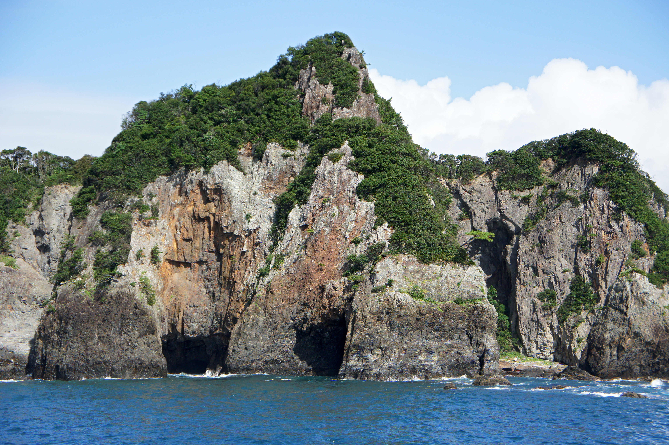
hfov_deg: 31.9
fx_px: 1170
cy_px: 222
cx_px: 334
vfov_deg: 21.5
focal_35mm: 63
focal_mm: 42
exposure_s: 1/320
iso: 200
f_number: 5.6
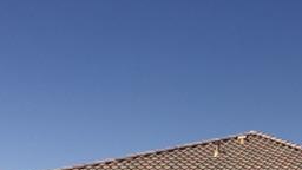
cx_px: 301
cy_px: 281
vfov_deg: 14.0
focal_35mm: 79
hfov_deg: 25.5
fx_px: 633
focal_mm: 4.15
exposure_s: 1/3968
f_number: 2.2
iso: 32
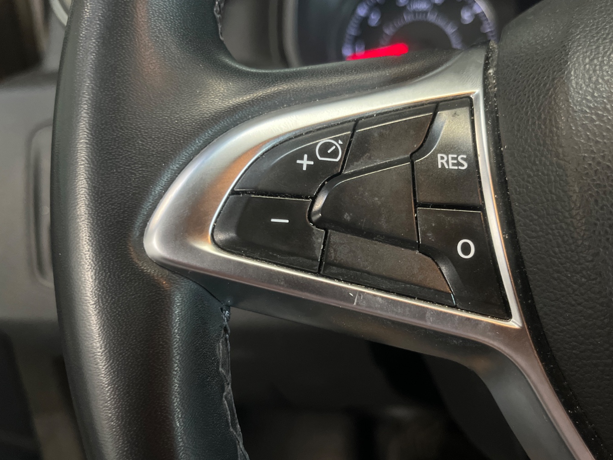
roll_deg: +3.7
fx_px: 549
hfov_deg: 58.2
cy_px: 232
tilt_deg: -27.3
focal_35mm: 31
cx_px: 338
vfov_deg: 45.4
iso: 320
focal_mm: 5.1
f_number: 1.6
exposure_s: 1/50
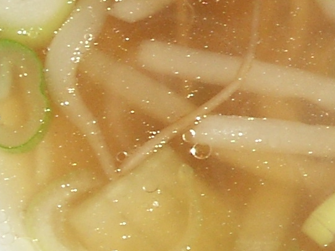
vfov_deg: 6.6
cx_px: 663
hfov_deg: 8.4
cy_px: -20
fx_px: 2157
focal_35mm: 223
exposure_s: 1/40
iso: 50
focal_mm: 7.7
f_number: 7.1
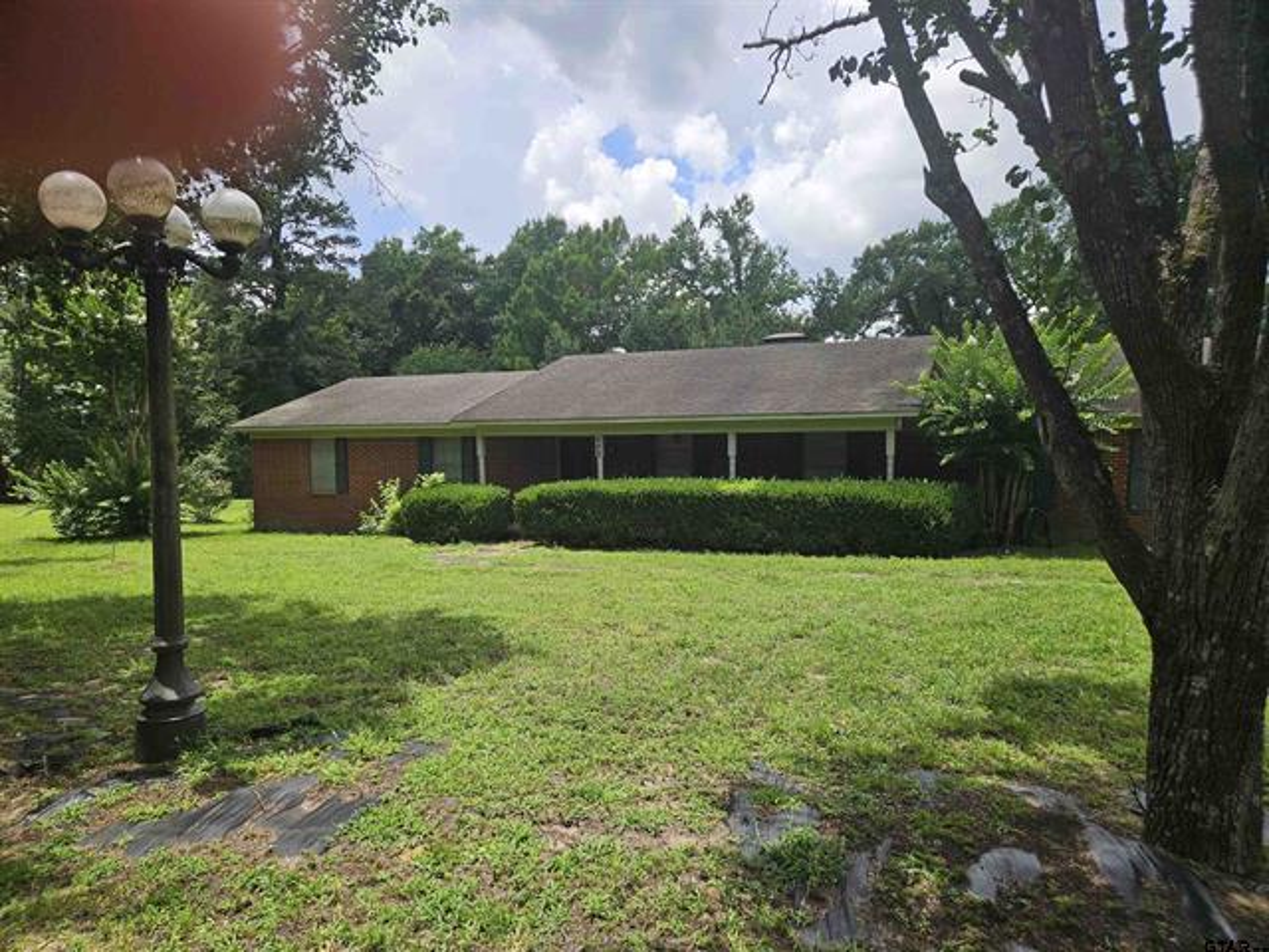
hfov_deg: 73.9
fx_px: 843
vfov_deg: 58.9
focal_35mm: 23
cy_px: 476
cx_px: 634
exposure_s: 1/1123
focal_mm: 5.4
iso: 25
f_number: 1.8
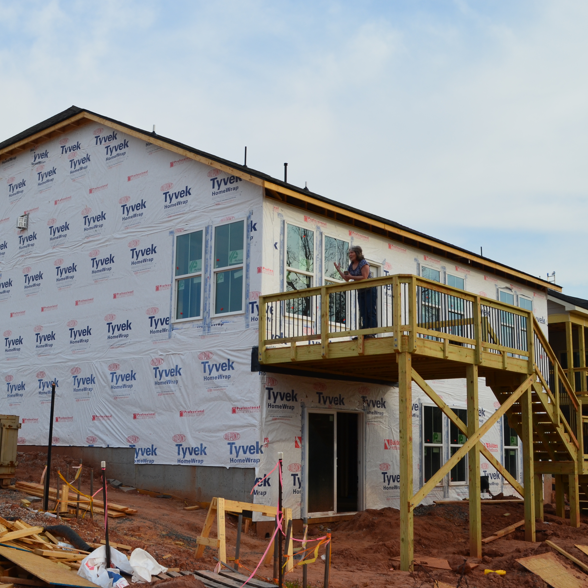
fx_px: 826
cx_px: 259
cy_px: 294
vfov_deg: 39.2
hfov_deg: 39.1
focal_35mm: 43
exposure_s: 1/250
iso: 200
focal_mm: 22
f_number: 10
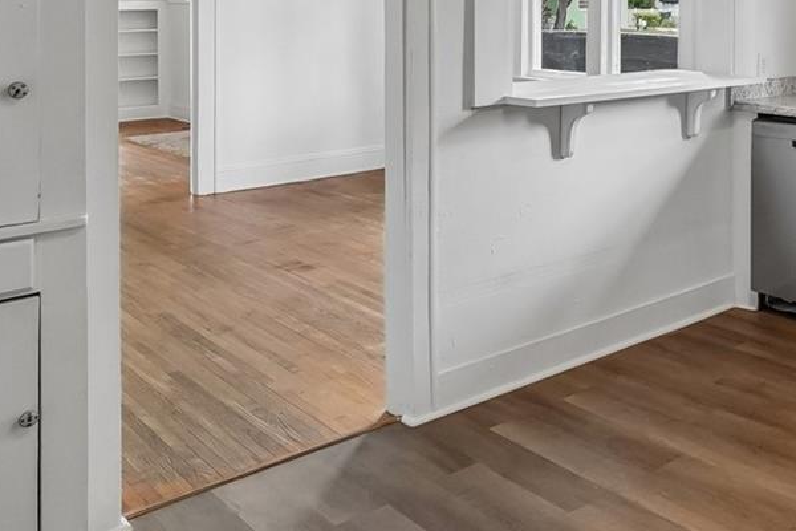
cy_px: 7
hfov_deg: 42.0
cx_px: 797
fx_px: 884
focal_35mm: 40
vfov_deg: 31.1
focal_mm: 10
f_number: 8
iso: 640
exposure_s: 1/30
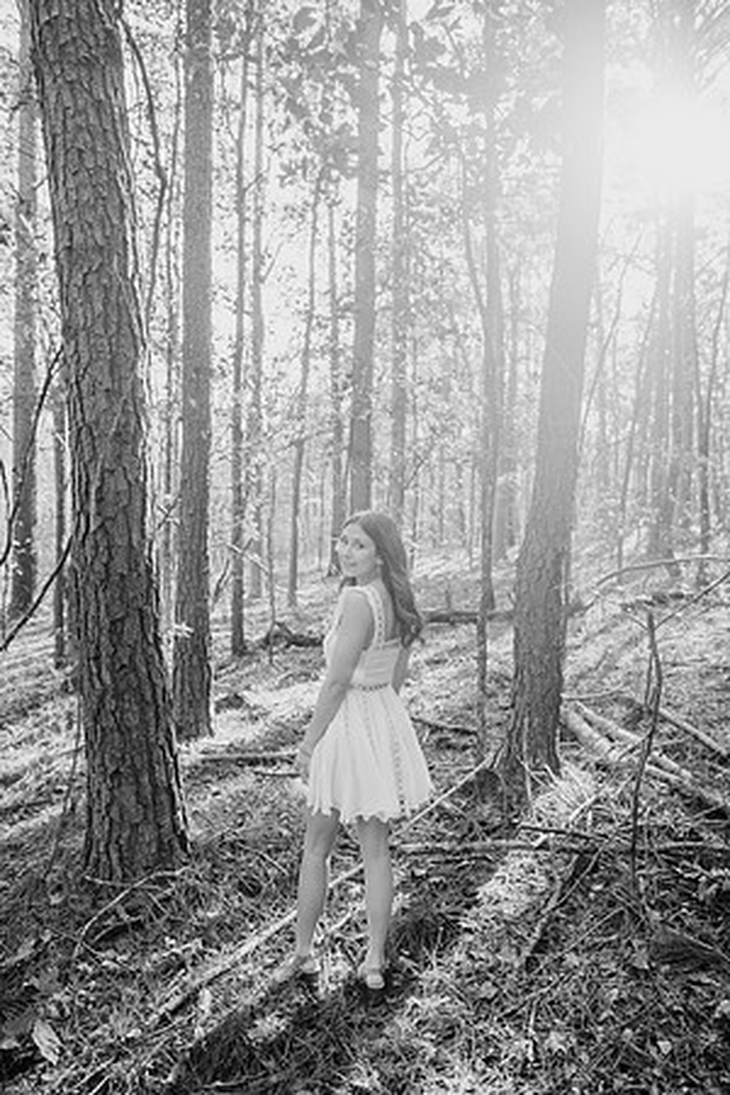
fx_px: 730
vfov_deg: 73.7
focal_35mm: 24
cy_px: 548
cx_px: 365
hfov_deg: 53.1
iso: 160
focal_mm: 24
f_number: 2.8
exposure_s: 1/160
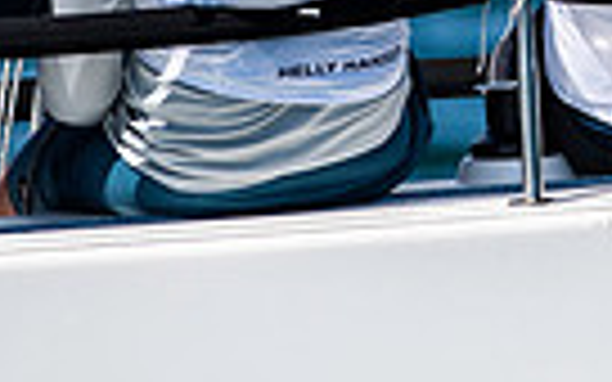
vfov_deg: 0.7
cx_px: 608
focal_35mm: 1954
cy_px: -281
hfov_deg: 1.1
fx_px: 32591
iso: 200
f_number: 5
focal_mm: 300
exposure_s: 1/3200
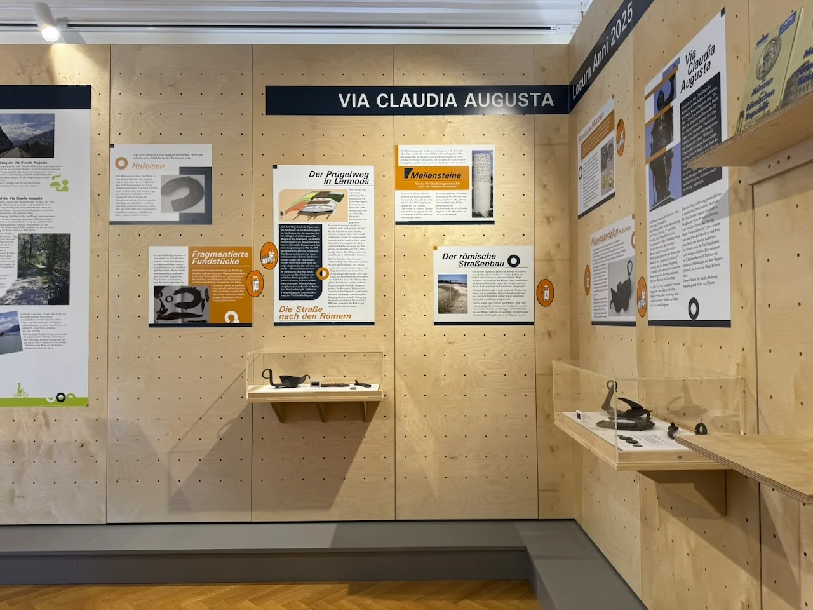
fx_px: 564
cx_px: 406
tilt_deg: +0.9
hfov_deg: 71.6
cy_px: 305
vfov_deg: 56.8
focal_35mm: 24
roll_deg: +0.7
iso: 50
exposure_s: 1/105
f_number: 1.78
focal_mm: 6.76
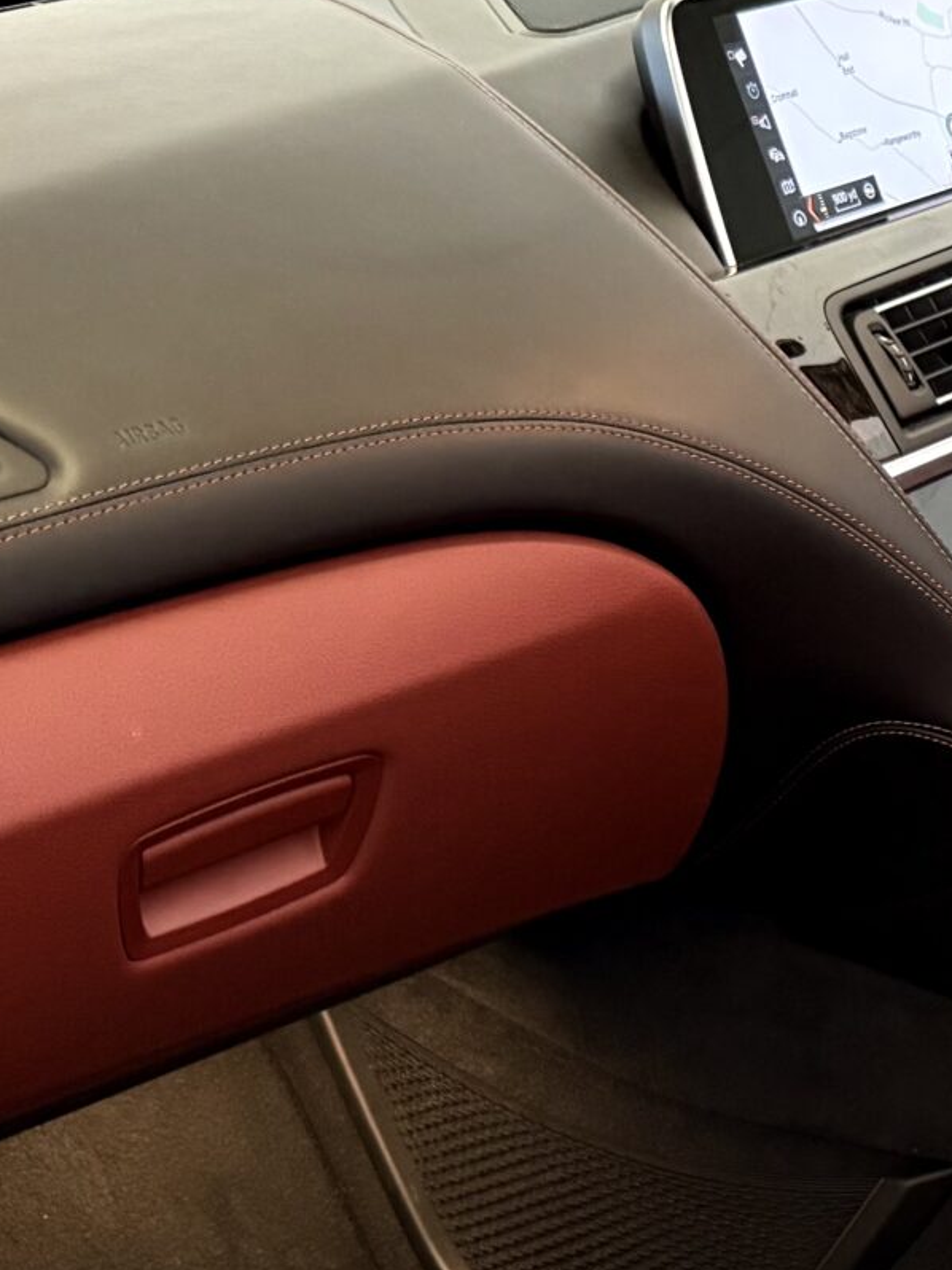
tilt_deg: -24.8
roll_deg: +0.9
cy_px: 920
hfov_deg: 16.8
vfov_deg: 25.1
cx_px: 1554
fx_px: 2825
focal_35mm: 77
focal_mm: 6.76
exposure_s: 1/49
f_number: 1.78
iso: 800
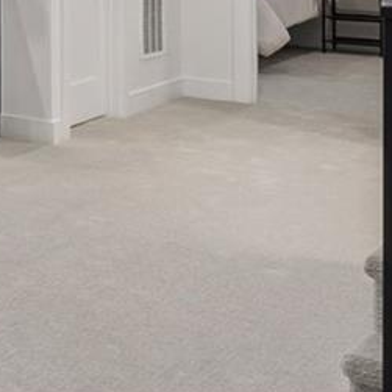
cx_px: -648
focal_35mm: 92
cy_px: -106
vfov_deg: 17.8
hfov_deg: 12.6
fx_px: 1179
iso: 400
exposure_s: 1/13
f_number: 9
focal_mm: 17
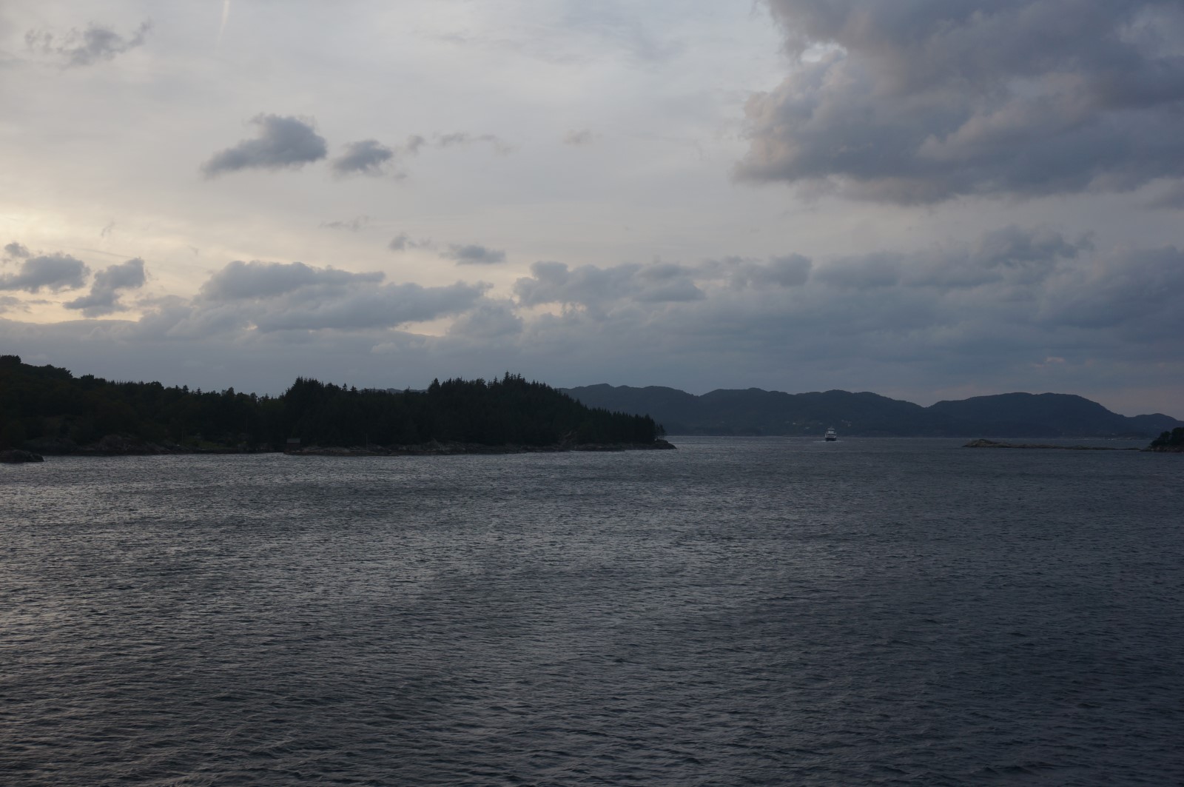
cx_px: 592
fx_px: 1528
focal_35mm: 46
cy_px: 394
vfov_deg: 28.9
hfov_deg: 42.4
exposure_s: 1/100
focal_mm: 31
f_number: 6.3
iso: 100
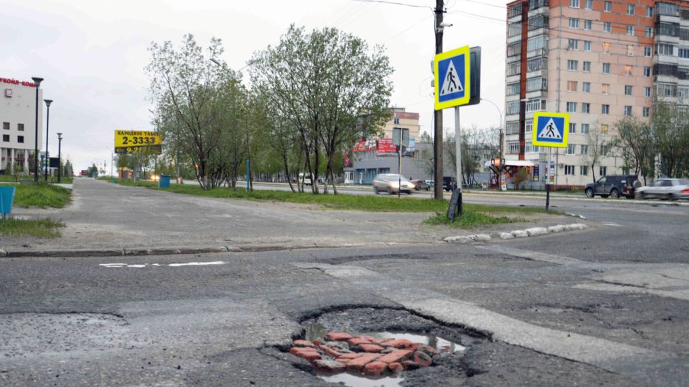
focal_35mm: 40
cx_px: 343
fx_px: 722
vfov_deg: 30.0
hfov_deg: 51.0
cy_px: 205
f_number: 4
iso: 400
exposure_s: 1/15
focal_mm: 25
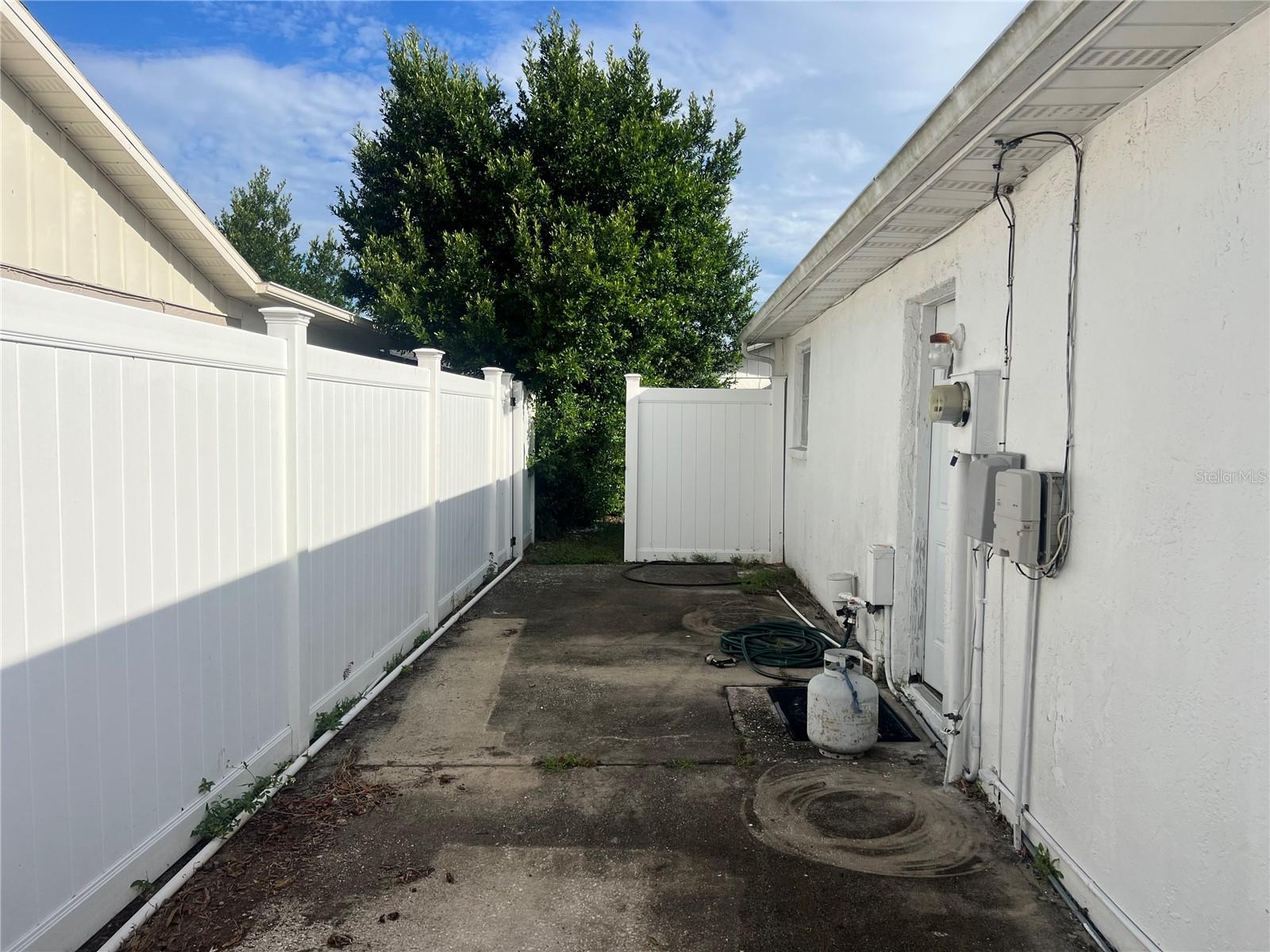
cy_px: 476
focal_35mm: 26
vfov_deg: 53.1
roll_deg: -0.3
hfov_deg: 67.3
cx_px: 635
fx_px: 954
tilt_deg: -4.6
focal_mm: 5.7
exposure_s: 1/6579
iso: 50
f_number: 1.5
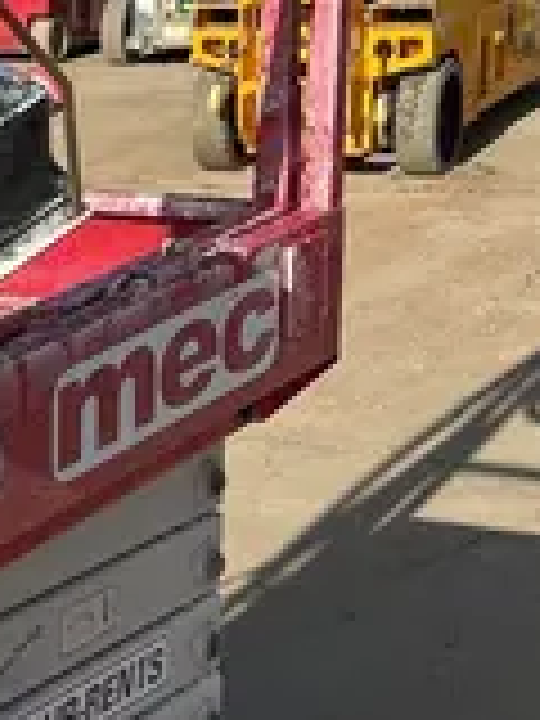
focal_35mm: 119
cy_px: 601
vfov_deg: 16.4
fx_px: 2475
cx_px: -243
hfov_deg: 11.9
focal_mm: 5.7
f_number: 1.5
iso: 50
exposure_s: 1/4630
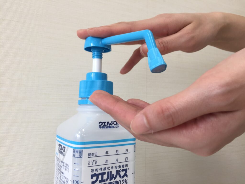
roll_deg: -0.5
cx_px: 122
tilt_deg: +2.8
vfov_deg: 48.2
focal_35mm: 29
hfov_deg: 61.7
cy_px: 92
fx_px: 205
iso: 32
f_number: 2.2
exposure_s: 1/100
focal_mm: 4.15
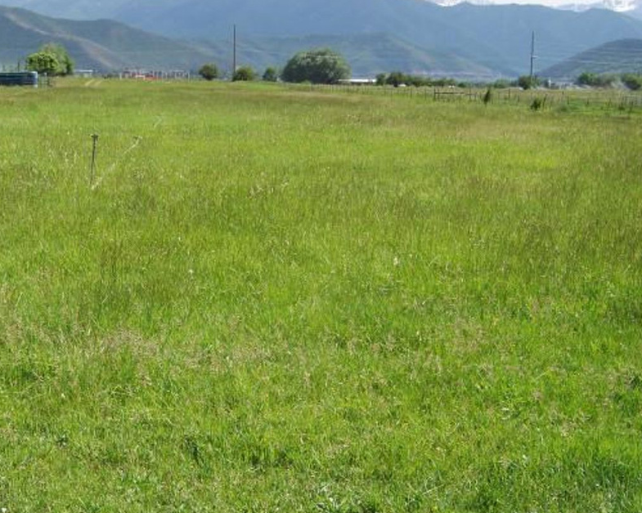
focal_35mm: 70
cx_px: 247
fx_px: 1330
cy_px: 240
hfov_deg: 27.1
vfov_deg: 21.9
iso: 64
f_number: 3.2
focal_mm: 9.36
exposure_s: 1/800
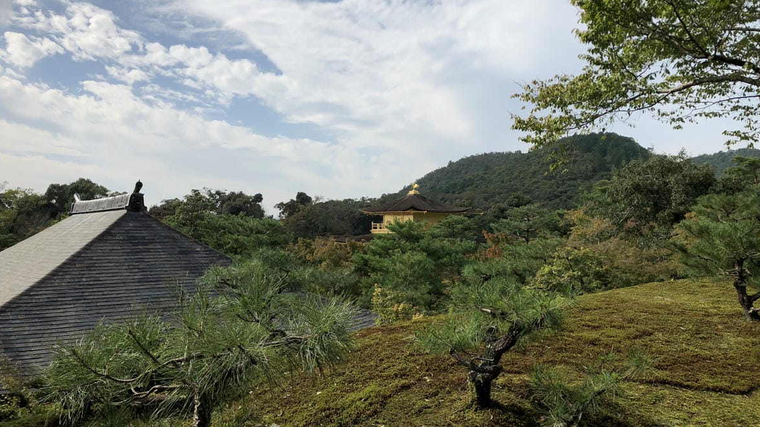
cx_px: 377
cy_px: 183
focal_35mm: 32
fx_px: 645
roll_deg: -1.0
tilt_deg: +5.4
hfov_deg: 61.0
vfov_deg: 36.6
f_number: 1.8
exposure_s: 1/4000
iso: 25
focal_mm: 3.99
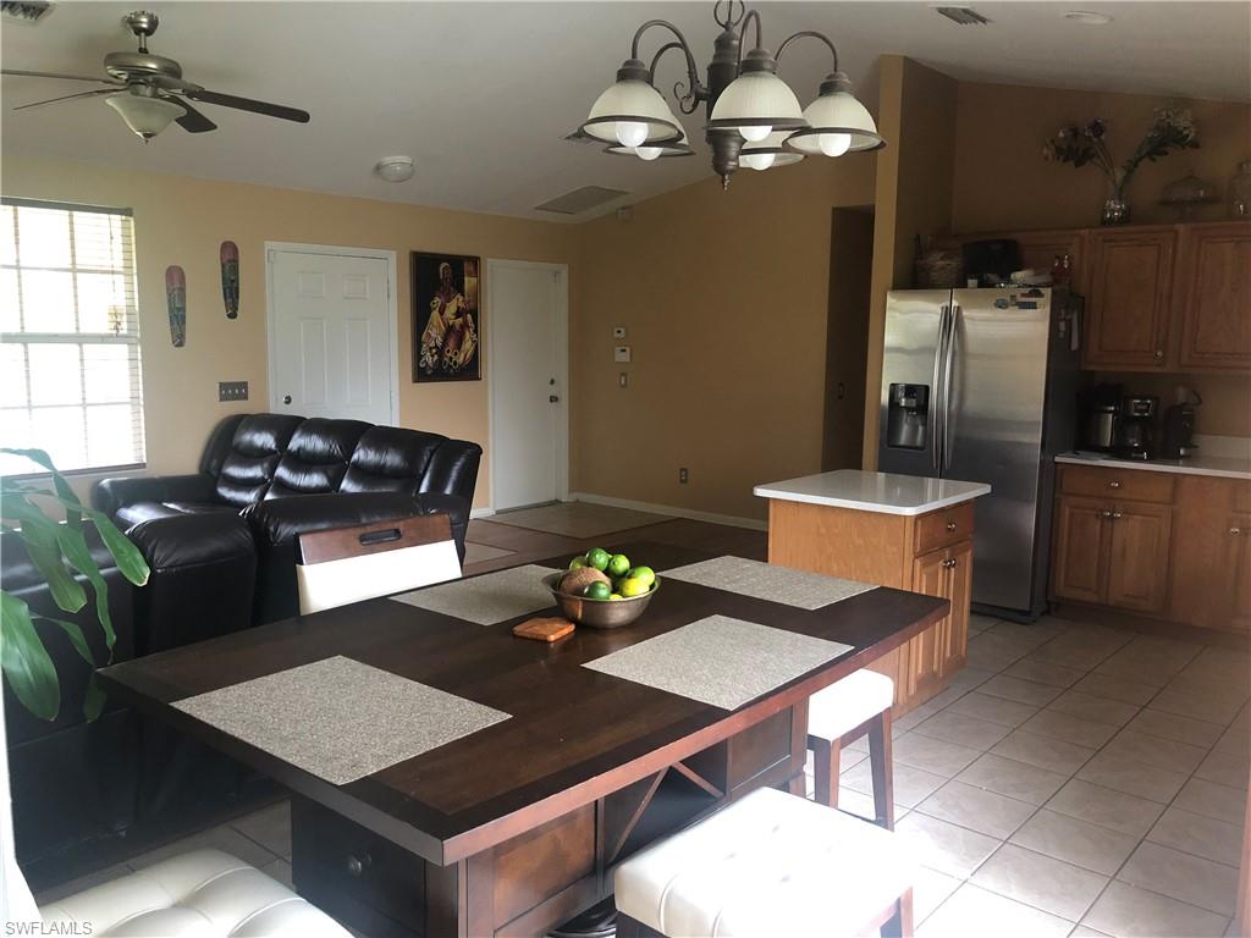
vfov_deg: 49.7
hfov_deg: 63.4
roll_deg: -0.9
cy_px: 469
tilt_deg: -7.4
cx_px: 626
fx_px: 1012
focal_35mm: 28
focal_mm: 4
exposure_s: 1/13
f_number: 1.8
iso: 100
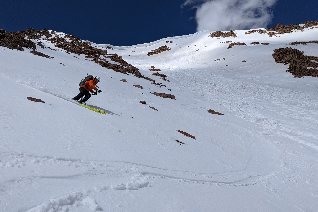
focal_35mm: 29
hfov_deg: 63.7
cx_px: 156
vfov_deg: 45.0
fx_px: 256
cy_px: 107
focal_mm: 4.38
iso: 60
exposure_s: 1/11765
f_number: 1.73
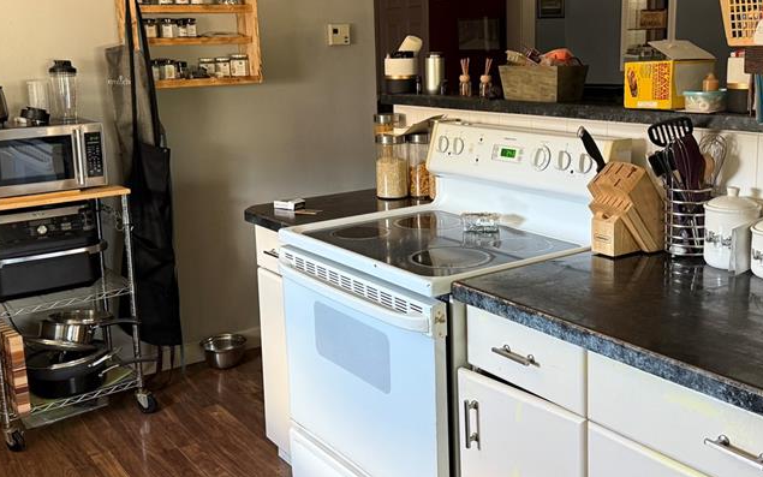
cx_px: 411
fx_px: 853
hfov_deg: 48.2
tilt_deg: -9.9
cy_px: 191
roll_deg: +0.8
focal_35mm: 41
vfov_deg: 31.2
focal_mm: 6.76
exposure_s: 1/60
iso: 250
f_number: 1.78
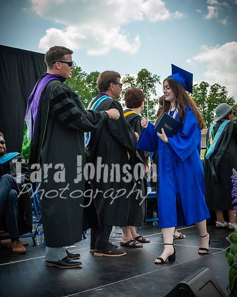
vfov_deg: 32.9
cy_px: 146
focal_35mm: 57
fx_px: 502
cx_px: 117
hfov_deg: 26.6
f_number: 7.1
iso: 200
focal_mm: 24
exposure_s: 1/320
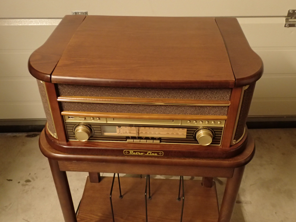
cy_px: 111
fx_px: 299
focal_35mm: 35
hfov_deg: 52.6
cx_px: 148
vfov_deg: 40.7
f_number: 2.6
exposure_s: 1/25
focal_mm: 6.42
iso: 800
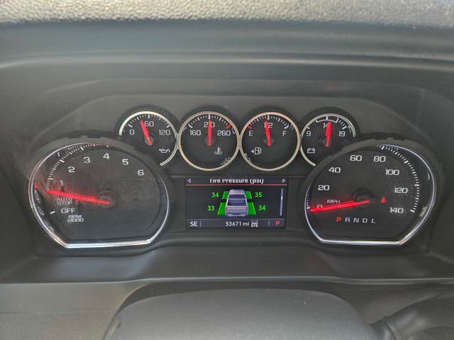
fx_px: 302
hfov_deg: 73.9
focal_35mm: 23
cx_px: 227
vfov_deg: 58.9
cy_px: 170
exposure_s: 1/180
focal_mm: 5.4
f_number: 1.8
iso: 125
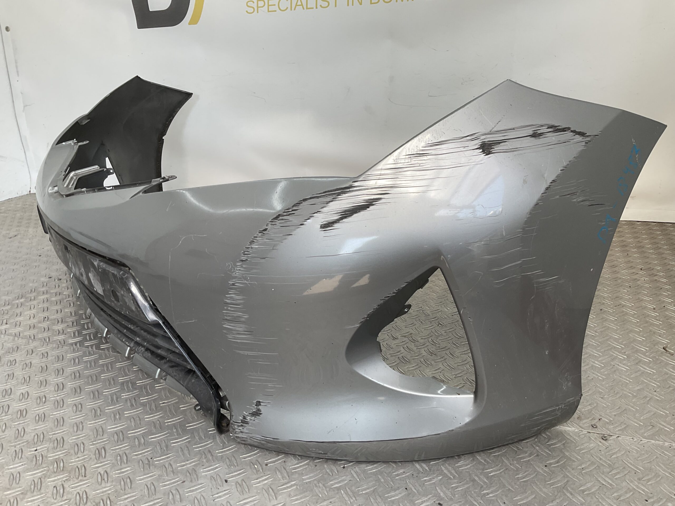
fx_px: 565
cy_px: 253
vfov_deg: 48.2
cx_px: 338
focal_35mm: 29
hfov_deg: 61.7
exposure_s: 1/180
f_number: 1.8
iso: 16
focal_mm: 3
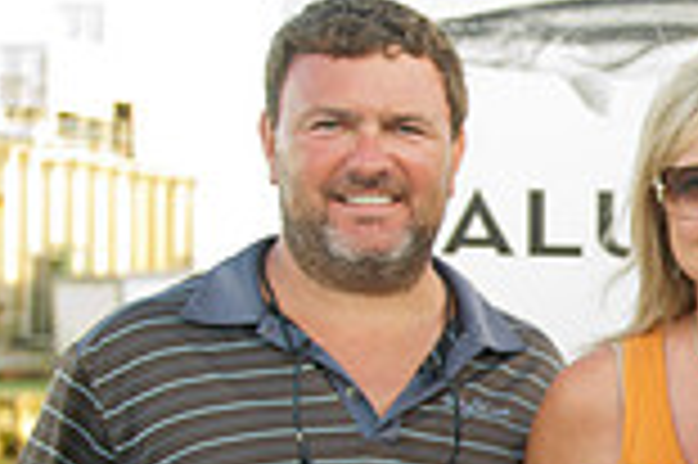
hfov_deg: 17.4
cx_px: 1058
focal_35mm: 105
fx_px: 2034
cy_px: 428
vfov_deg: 12.9
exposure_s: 1/125
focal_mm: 28
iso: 125
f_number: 2.8
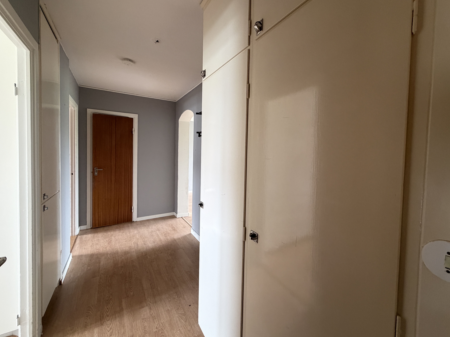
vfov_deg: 81.7
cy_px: 160
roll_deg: -1.3
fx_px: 195
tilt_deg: -2.1
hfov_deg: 98.1
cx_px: 235
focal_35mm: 15
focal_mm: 2.22
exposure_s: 1/60
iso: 320
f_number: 2.2
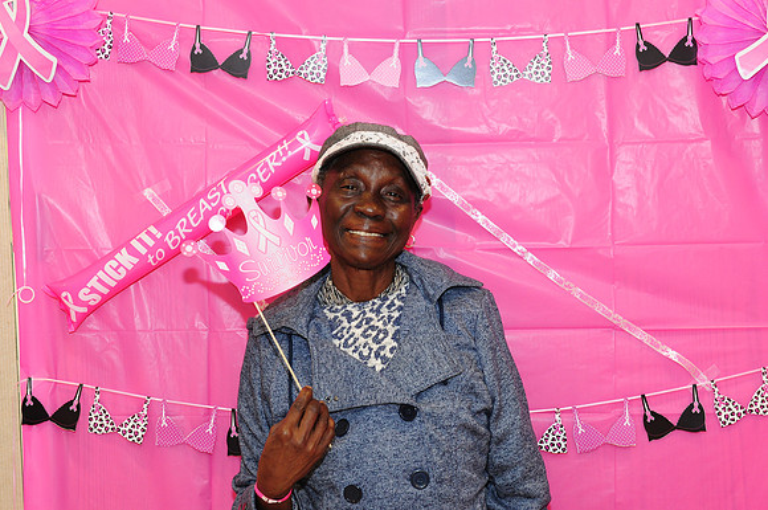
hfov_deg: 31.9
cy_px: 255
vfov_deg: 21.5
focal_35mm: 63
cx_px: 384
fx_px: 1342
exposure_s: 1/60
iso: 640
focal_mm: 42
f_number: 5.6
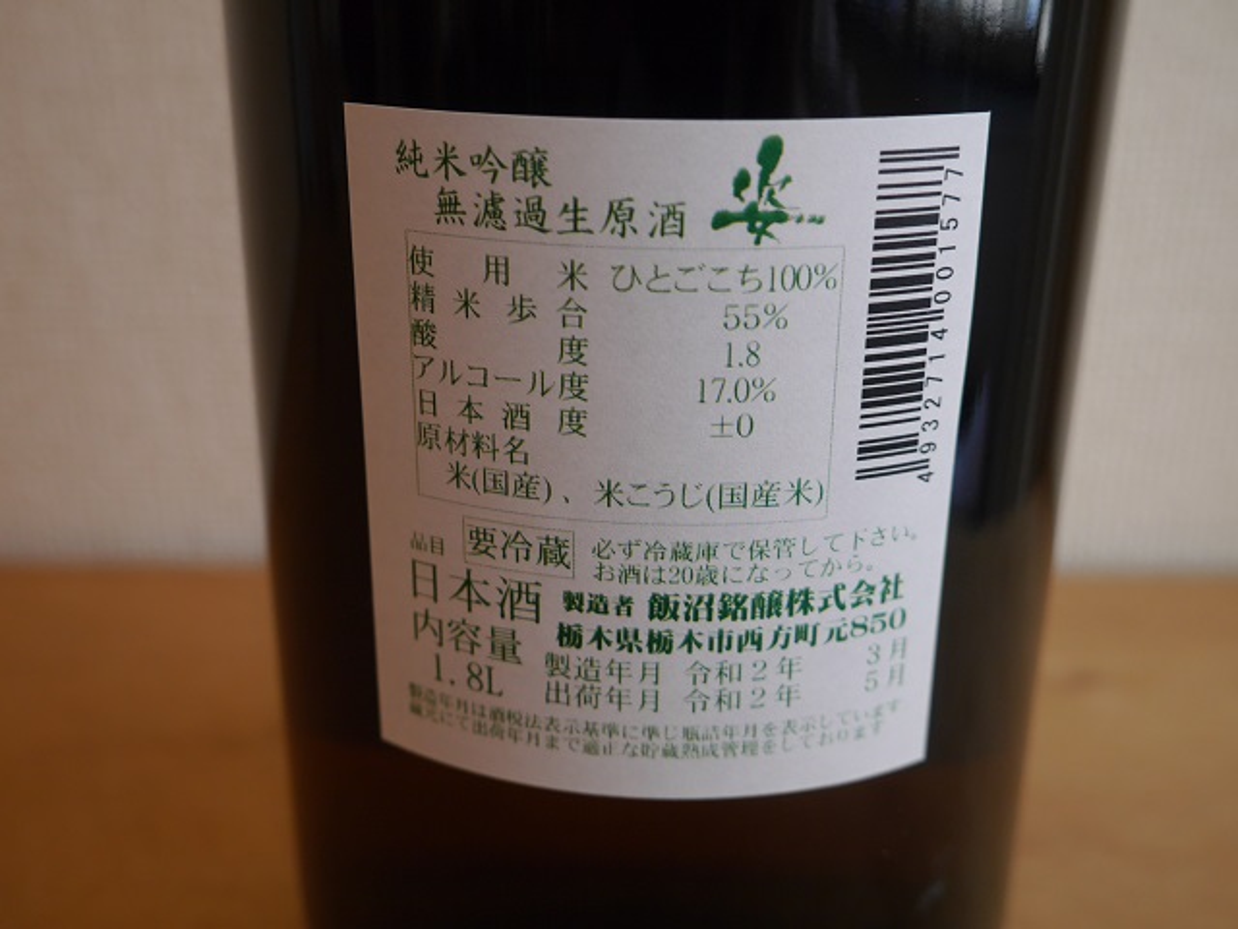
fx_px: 1359
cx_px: 619
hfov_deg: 49.0
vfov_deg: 37.7
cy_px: 464
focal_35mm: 38
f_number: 4.1
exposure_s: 1/60
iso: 400
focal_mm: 19
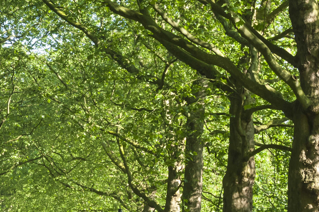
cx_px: 128
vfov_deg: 8.8
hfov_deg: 13.3
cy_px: 136
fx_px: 1372
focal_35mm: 155
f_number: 11
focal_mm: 34
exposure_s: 1/20
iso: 200
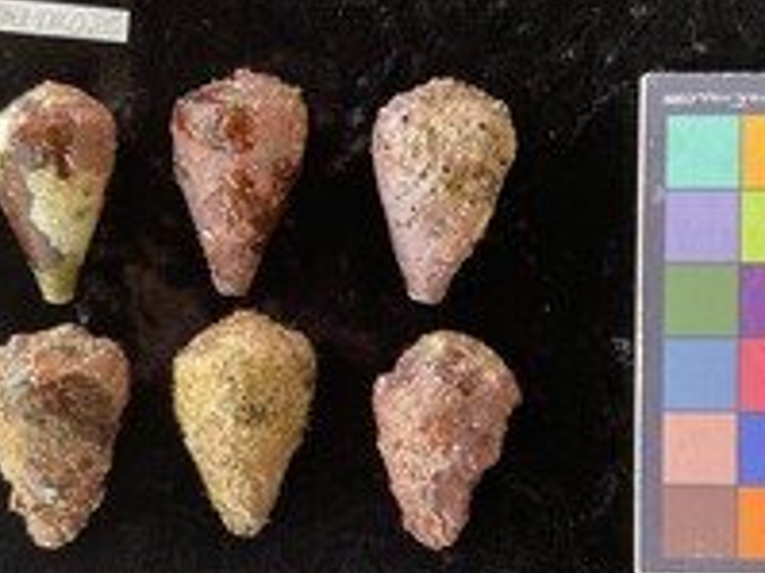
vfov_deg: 28.4
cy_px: 356
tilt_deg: -89.7
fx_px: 1126
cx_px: 358
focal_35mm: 51
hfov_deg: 37.5
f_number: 1.8
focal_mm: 3
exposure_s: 1/60
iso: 80
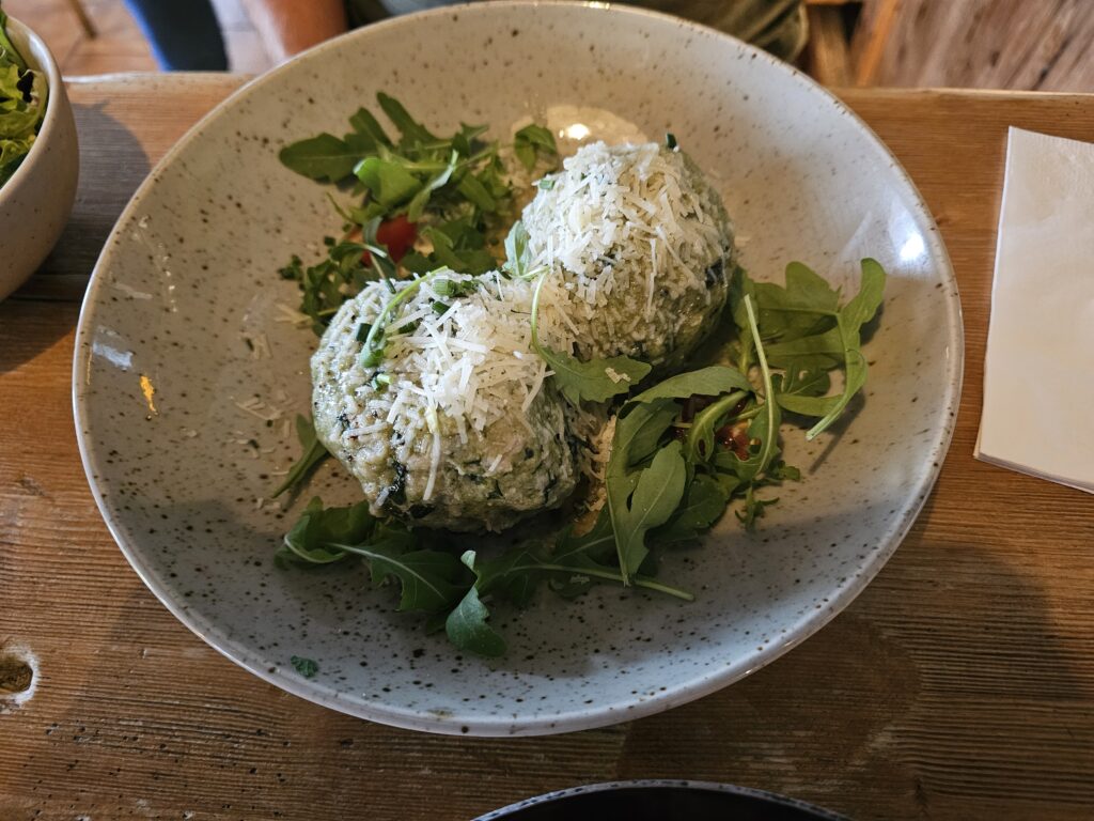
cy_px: 410
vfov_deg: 58.9
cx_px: 547
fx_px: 727
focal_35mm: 23
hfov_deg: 73.9
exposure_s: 1/24
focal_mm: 6.3
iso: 640
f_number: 1.7
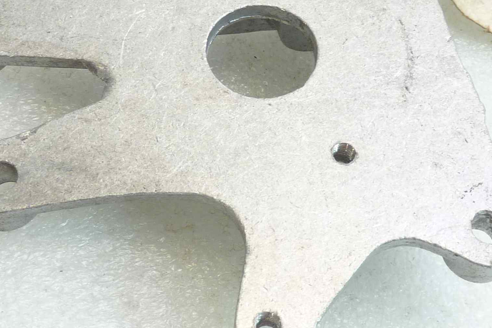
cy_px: 99
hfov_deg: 30.1
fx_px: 916
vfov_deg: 20.2
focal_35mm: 67
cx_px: 244
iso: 80
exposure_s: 1/15
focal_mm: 4.4
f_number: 3.3
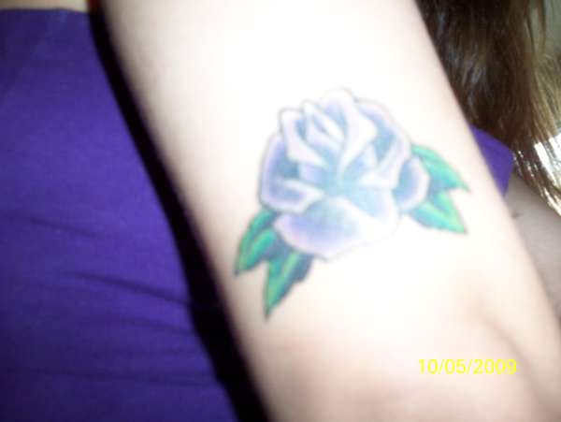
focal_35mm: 37
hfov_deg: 50.1
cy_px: 211
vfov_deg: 38.7
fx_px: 600
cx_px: 280
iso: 200
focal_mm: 7.9
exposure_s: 1/30
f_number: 3.4
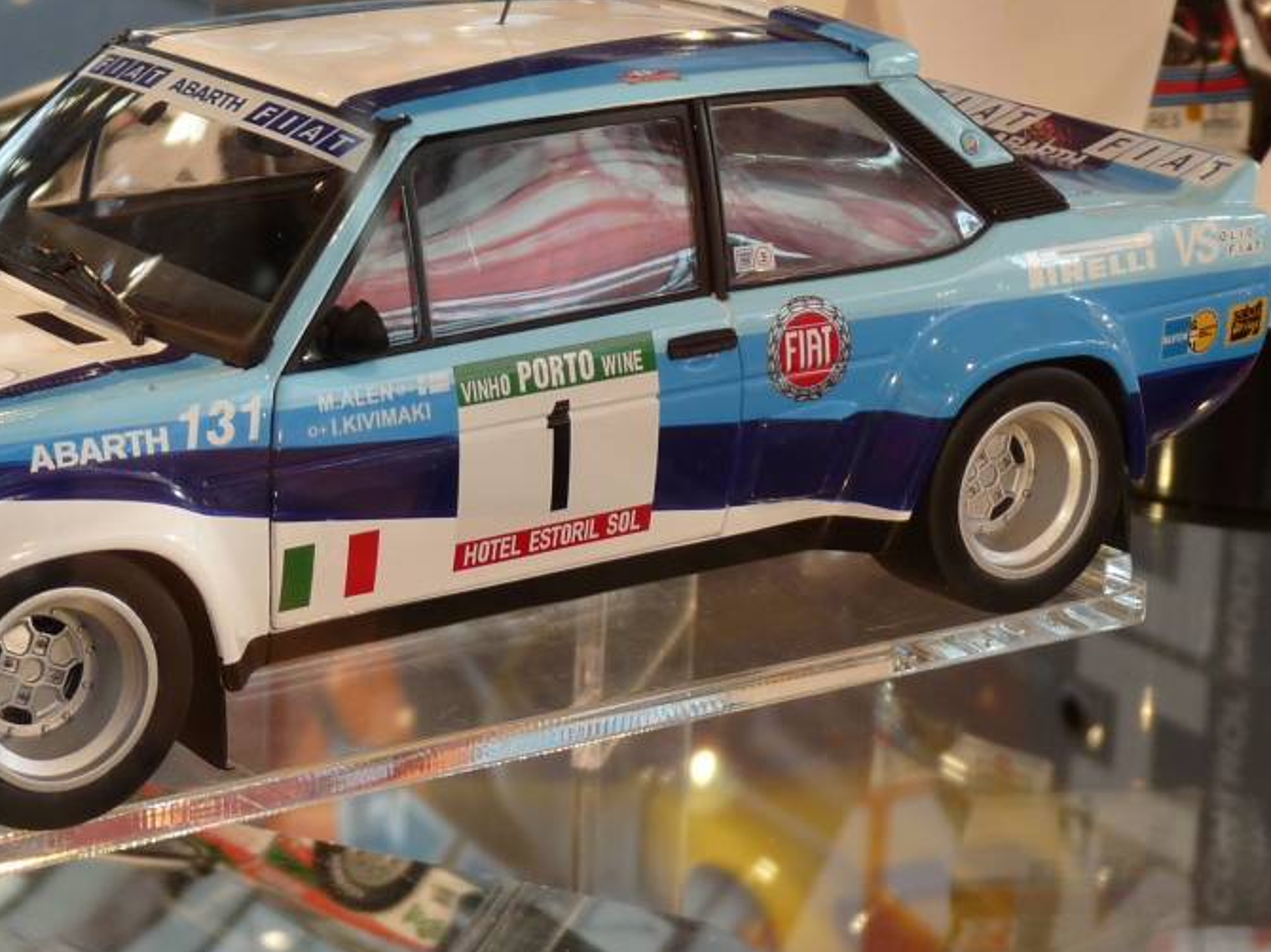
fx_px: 3927
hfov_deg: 18.3
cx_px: 357
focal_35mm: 107
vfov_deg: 13.8
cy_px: 444
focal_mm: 8.7
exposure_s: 1/60
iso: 100
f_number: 3.2
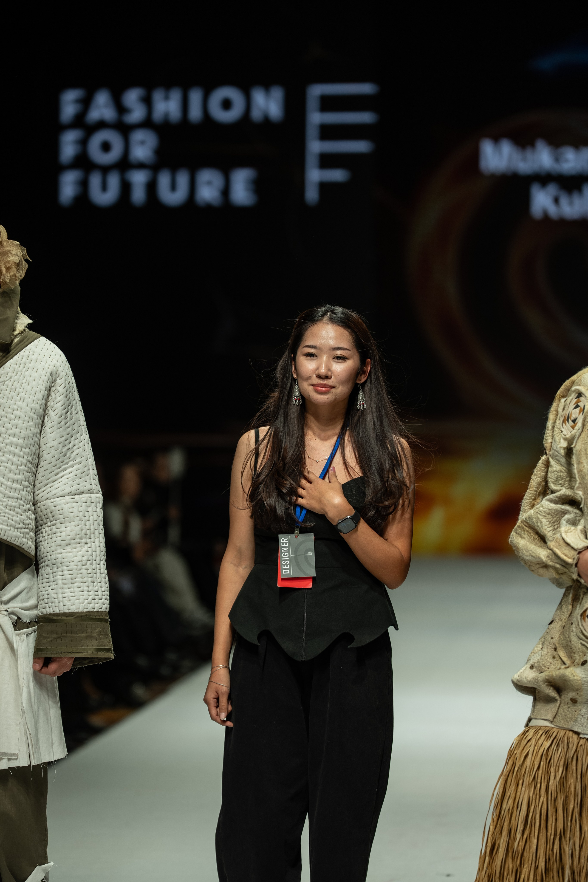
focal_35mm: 178
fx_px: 4370
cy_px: 441
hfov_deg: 7.7
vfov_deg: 11.5
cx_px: 294
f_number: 3.5
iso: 200
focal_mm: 178.4
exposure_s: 1/250
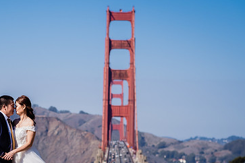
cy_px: 114
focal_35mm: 146
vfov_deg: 9.4
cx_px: 41
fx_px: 994
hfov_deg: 14.0
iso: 160
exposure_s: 1/5000
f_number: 2.5
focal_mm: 56
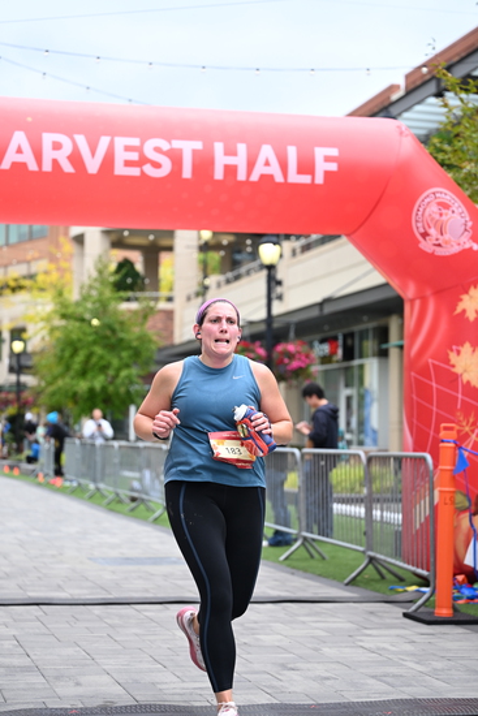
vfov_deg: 28.8
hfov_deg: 19.5
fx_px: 1393
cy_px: 358
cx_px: 239
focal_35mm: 70
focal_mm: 70
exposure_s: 1/2000
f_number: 2.8
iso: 640
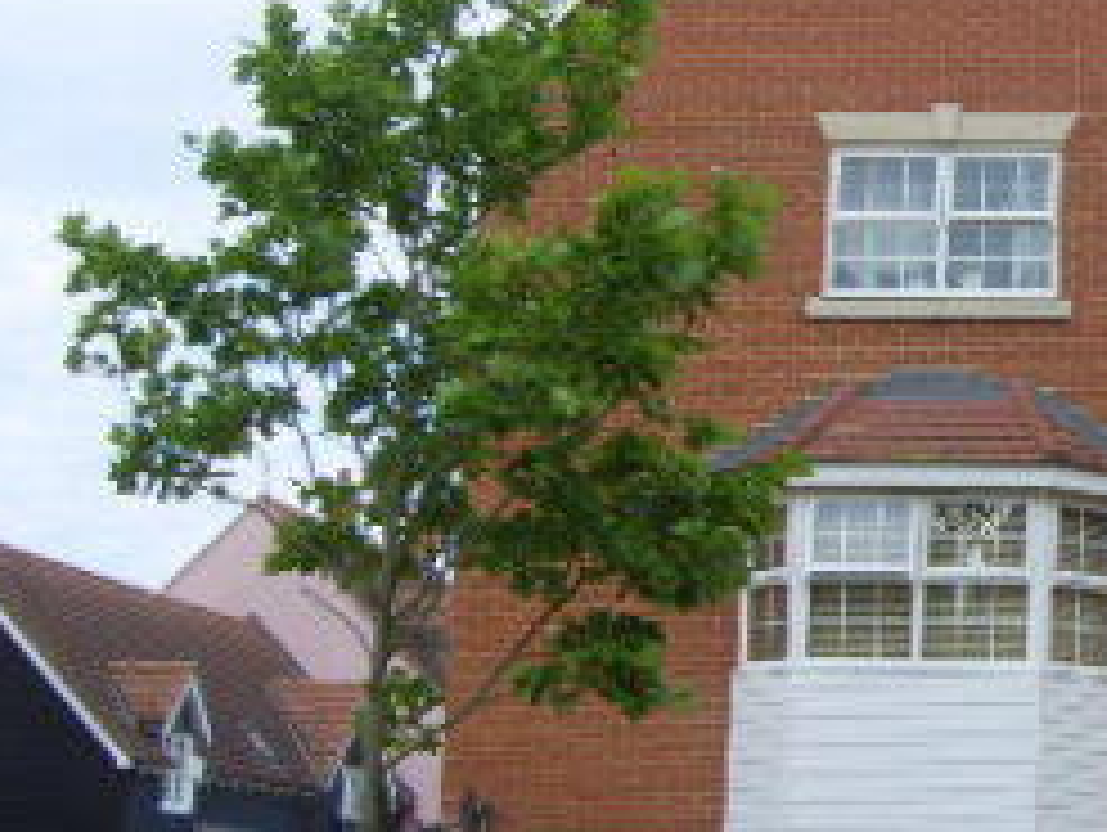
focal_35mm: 90
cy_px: 412
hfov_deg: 20.8
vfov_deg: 16.4
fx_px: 2881
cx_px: 1195
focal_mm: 7.8
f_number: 6.4
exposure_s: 1/160
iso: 50
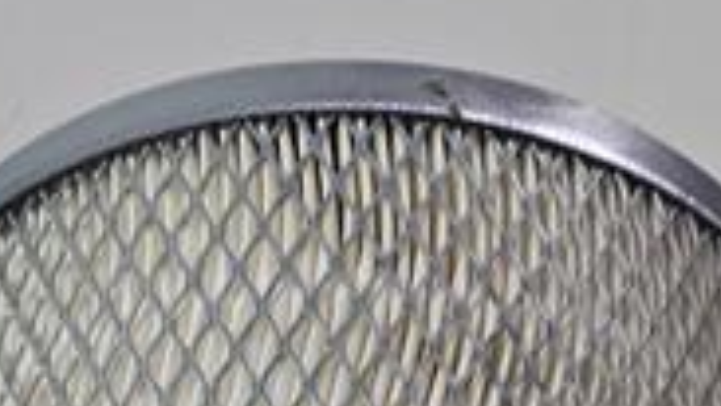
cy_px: 1328
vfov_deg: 8.8
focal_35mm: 105
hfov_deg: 20.4
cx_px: 319
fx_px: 2008
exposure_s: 1/100
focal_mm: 5.4
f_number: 1.8
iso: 250
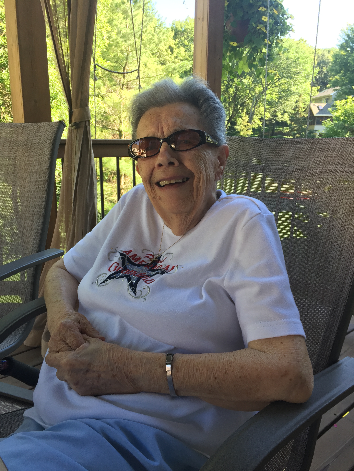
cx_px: 177
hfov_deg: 48.2
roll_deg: -2.1
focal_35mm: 29
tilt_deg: -14.3
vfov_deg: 61.7
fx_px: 395
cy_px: 236
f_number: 2.2
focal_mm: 4.15
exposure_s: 1/120
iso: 40
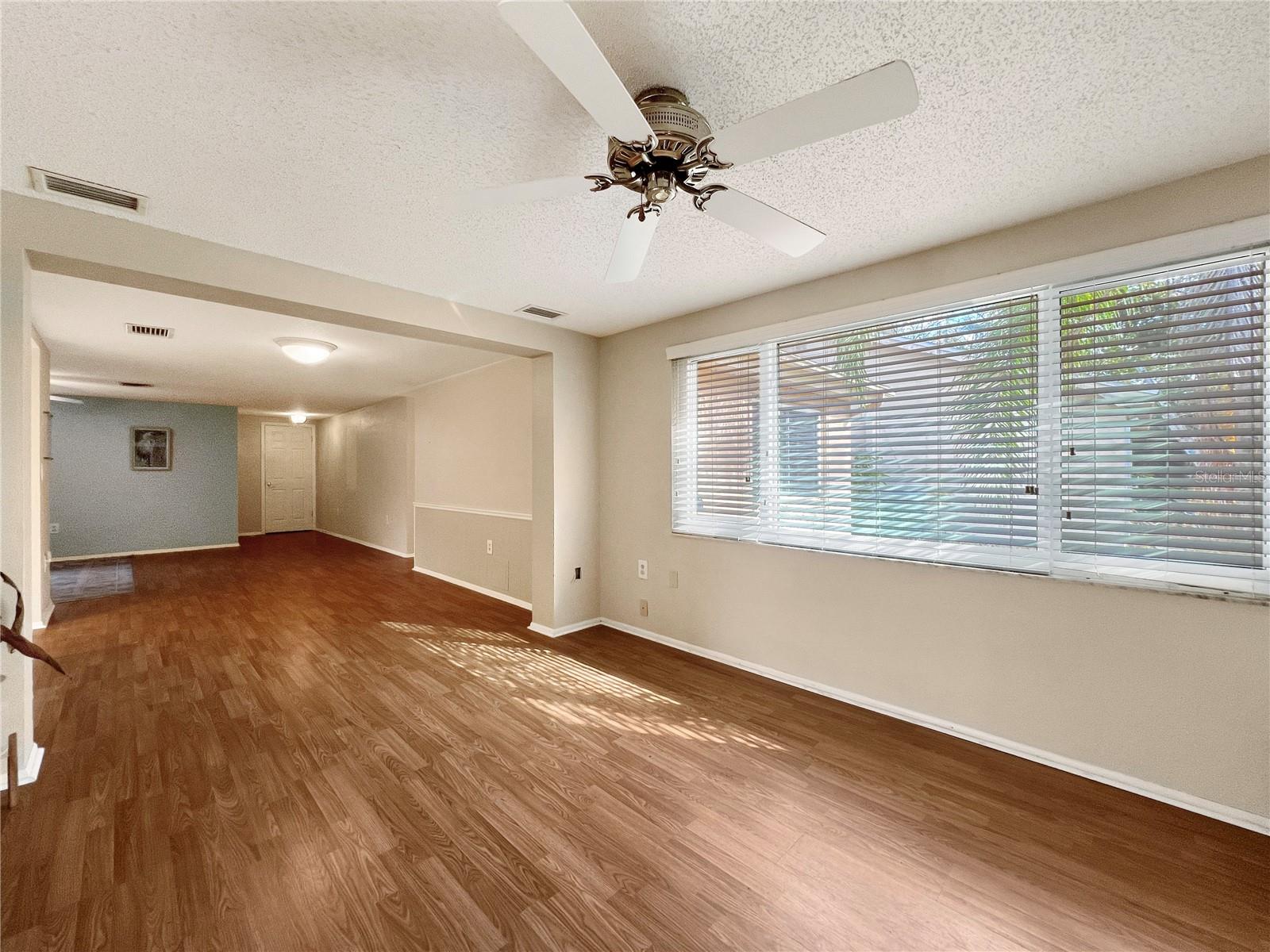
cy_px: 476
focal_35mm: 13
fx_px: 477
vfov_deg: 89.9
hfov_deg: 106.2
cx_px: 635
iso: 50
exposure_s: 1/120
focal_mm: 1.57
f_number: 1.8
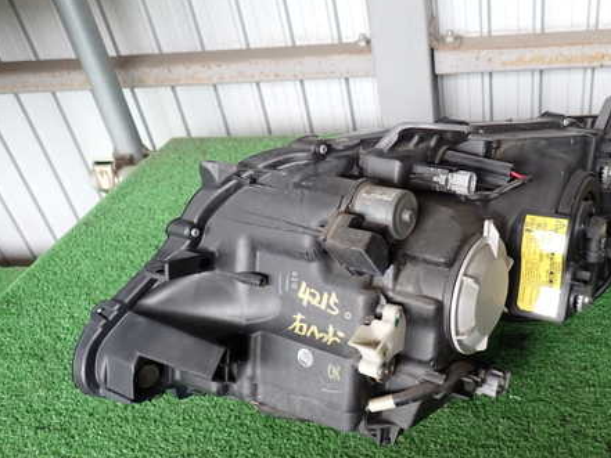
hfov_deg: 52.8
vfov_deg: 41.6
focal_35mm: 34
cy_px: 273
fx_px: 600
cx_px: 410
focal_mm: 4.5
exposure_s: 1/60
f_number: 2
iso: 160
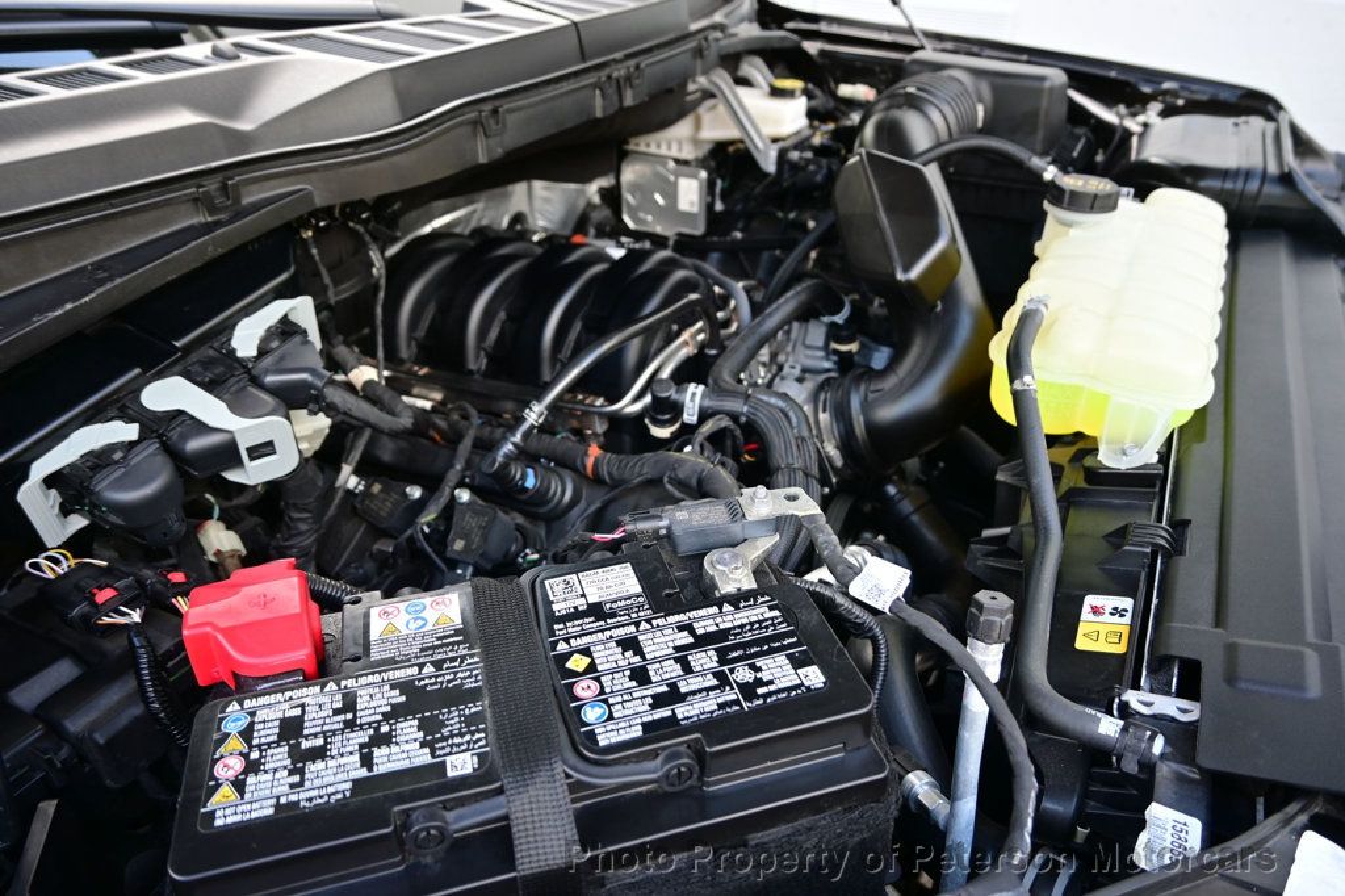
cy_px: 448
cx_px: 672
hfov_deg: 73.8
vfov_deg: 53.1
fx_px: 896
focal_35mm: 24
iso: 100
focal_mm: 16
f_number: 3.5
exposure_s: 1/50
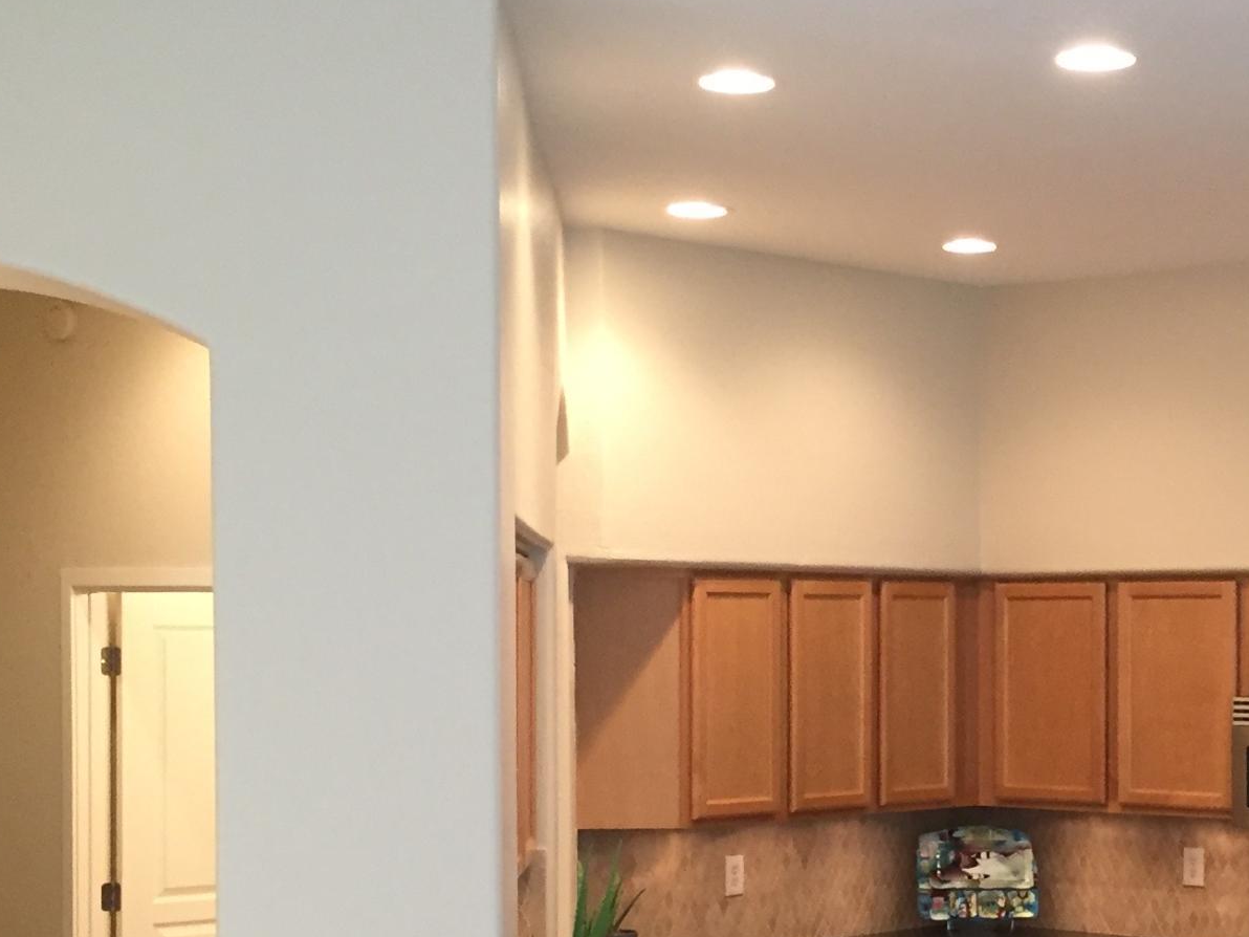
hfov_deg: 26.3
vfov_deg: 20.0
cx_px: 970
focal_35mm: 73
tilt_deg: -1.6
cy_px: 700
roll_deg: -0.3
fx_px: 2634
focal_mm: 4.15
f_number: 2.2
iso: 160
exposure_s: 1/33
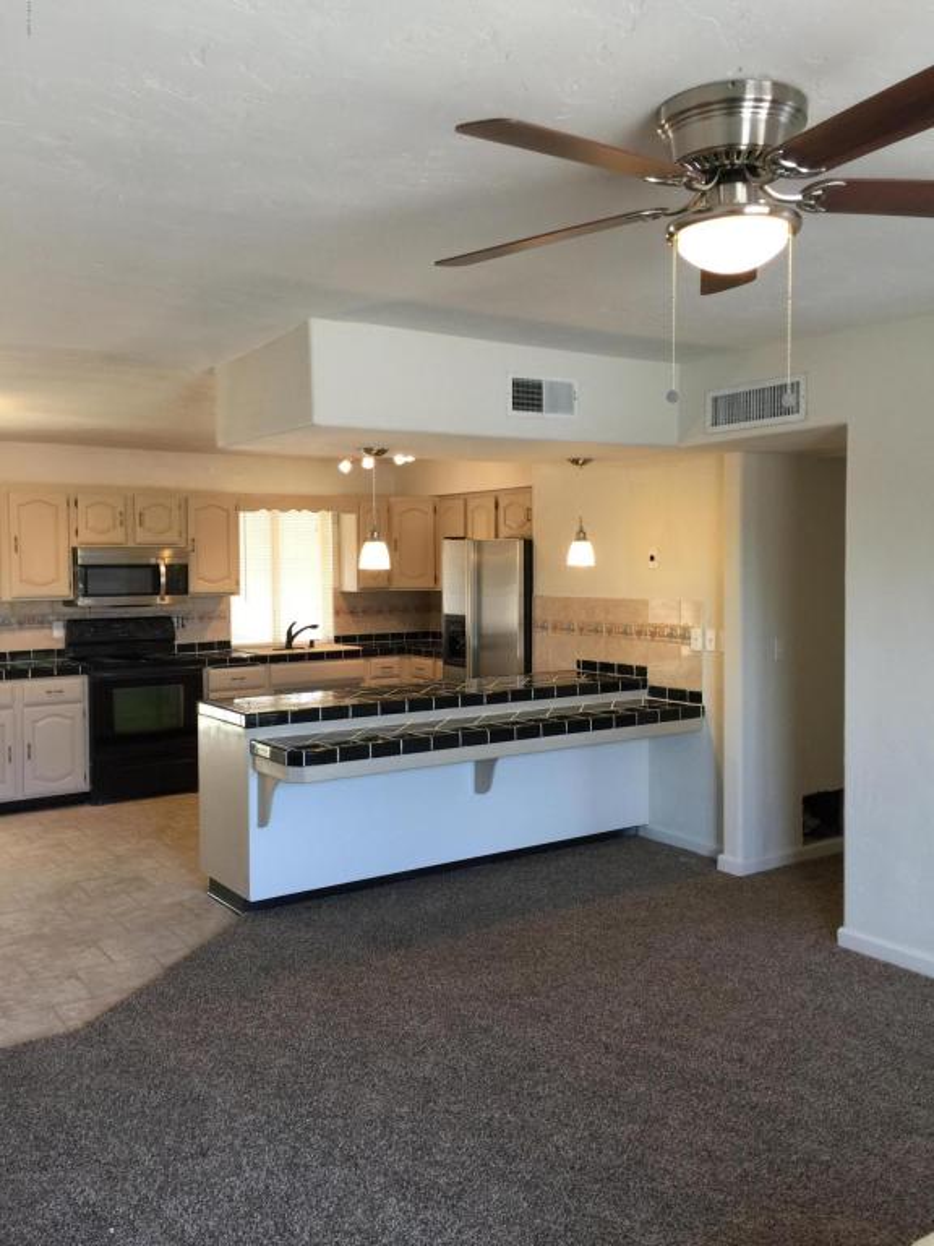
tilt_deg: -0.3
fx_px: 1043
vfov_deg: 61.7
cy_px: 623
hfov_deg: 48.2
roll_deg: +0.3
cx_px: 467
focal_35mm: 29
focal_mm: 4.15
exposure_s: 1/30
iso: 50
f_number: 2.2
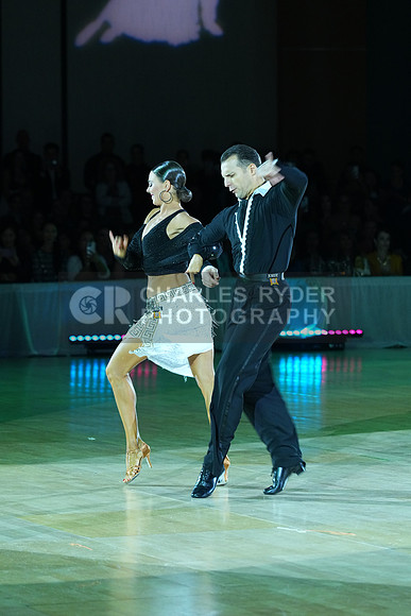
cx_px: 206
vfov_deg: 12.2
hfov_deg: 8.1
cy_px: 308
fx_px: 2892
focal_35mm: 169
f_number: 5
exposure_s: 1/200
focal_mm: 169
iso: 2500
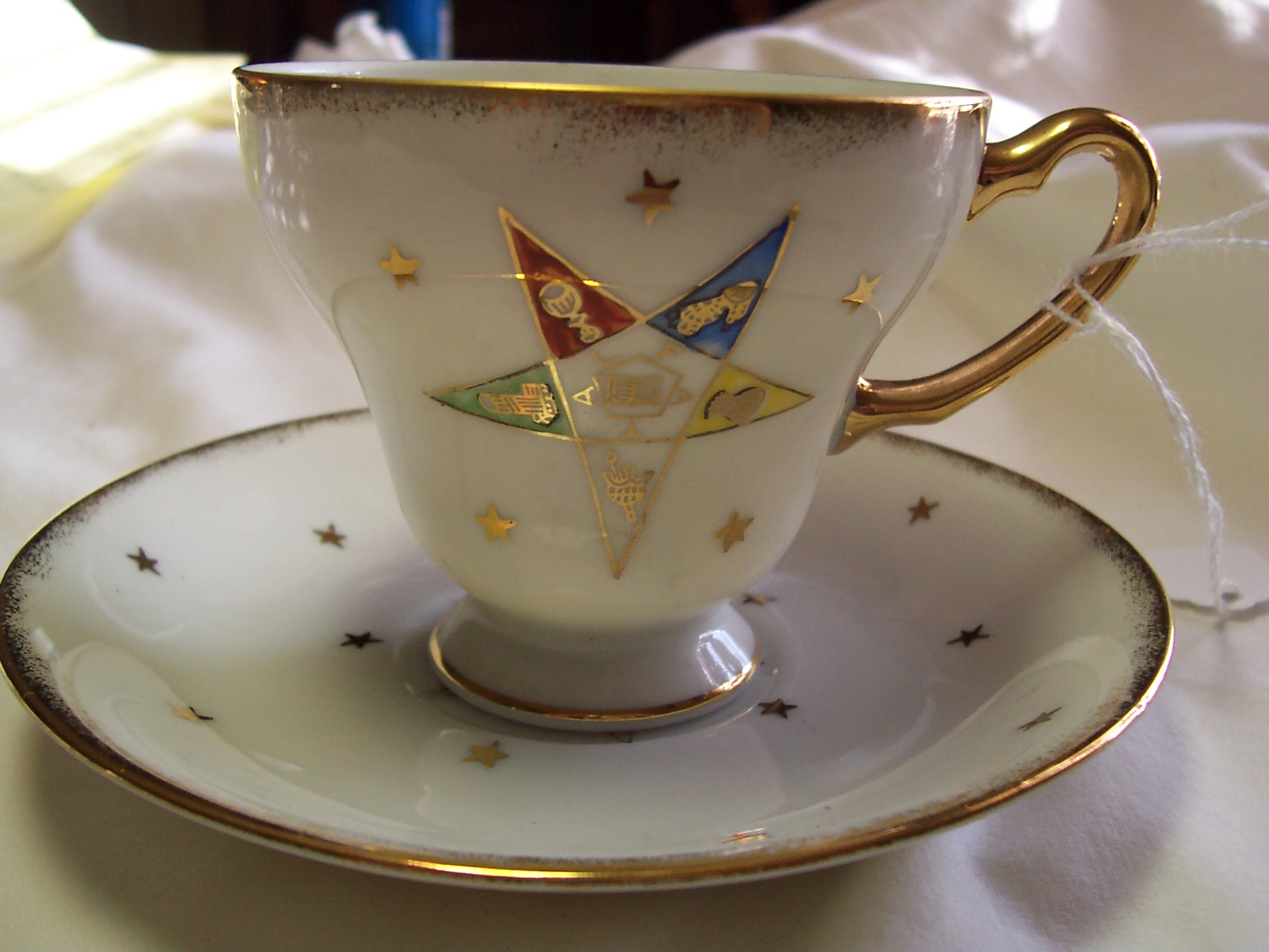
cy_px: 476
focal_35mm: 37
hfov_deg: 50.1
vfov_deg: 38.7
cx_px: 634
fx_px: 1356
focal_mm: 5.6
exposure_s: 1/60
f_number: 2.8
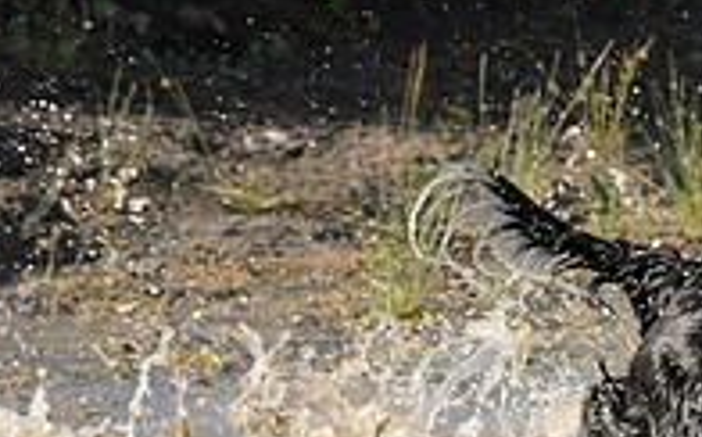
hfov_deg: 3.5
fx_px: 11542
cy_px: 358
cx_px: 999
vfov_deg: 2.2
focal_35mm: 604
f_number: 8
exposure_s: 1/1600
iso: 1250
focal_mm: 200
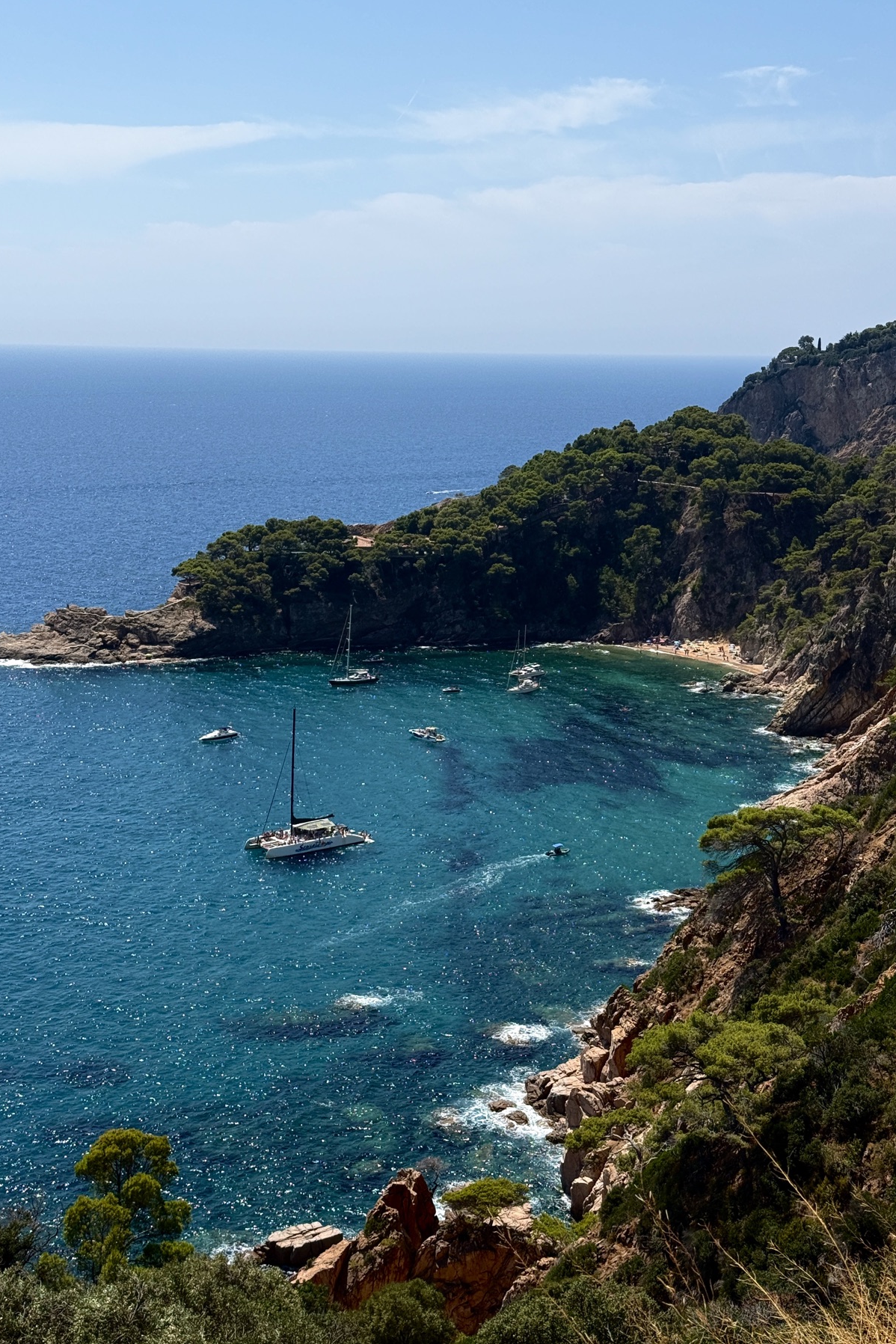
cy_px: 672
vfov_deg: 39.6
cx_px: 477
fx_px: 1867
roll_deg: -1.0
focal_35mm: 50
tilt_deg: -9.3
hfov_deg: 27.0
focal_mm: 6.76
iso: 64
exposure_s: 1/6536
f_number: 1.78
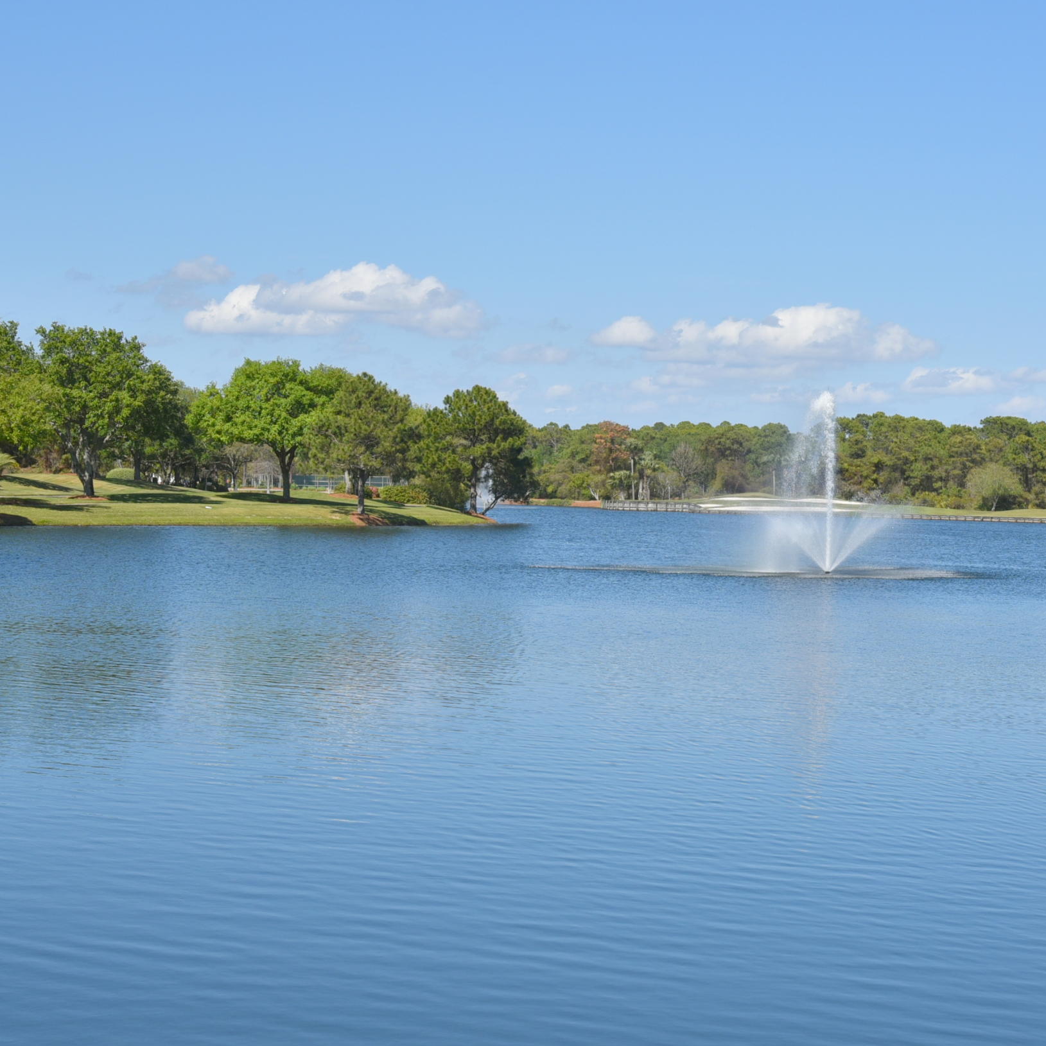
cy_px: 498
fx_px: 2461
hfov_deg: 23.7
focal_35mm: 72
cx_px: 789
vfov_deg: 24.0
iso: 200
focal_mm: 46
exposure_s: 1/500
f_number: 11
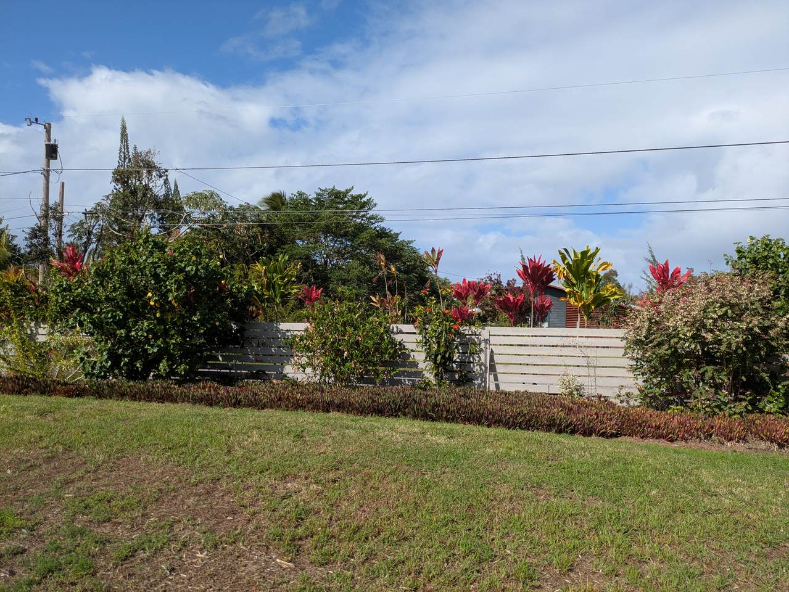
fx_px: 570
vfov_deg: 54.9
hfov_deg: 69.4
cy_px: 296
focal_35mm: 25
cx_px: 394
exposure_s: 1/1972
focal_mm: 5.43
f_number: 1.89
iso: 44
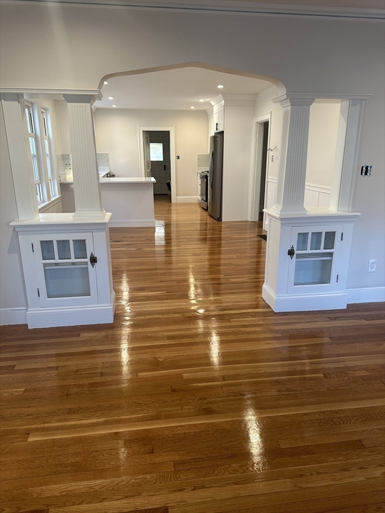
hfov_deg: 56.8
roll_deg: +0.1
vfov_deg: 71.6
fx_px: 356
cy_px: 256
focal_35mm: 24
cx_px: 192
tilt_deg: -17.1
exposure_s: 1/60
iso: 125
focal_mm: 6.86
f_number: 1.78
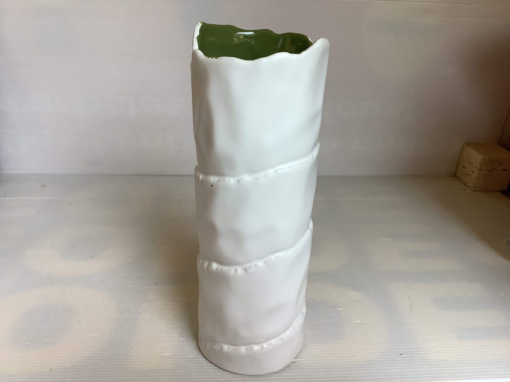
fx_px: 457
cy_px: 191
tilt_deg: -22.3
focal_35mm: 31
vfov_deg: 45.4
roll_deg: -2.0
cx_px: 255
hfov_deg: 58.4
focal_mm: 3.3
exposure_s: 1/100
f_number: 2.4
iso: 64
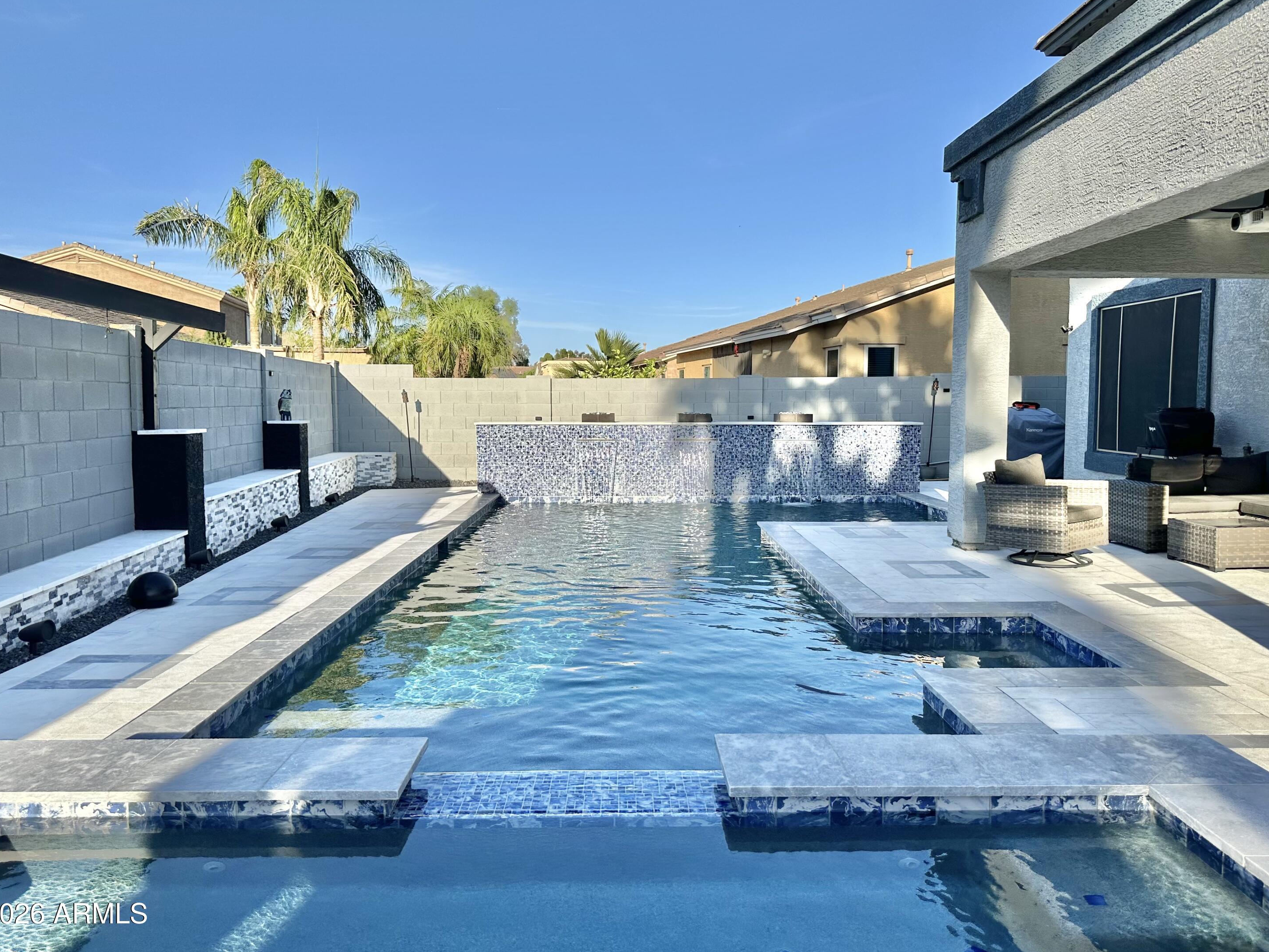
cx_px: 642
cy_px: 463
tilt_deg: -3.6
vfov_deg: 54.9
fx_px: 916
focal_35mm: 25
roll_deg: -0.3
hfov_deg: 69.4
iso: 80
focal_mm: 6.86
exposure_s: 1/4016
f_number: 1.78
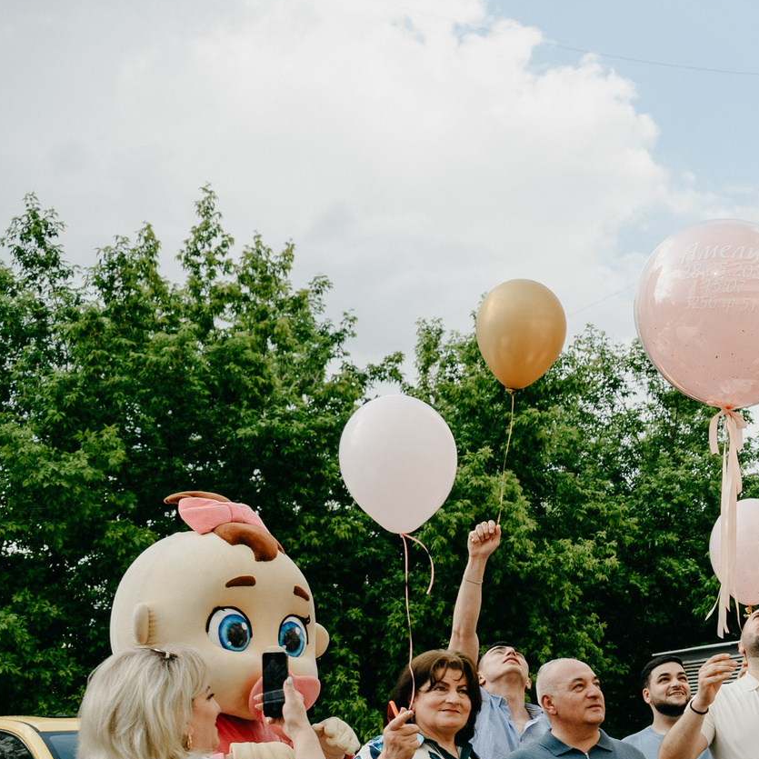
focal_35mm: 65
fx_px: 1612
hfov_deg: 22.6
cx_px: 1074
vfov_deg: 25.4
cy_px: 736
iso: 64
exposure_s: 1/640
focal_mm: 24
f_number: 4.5
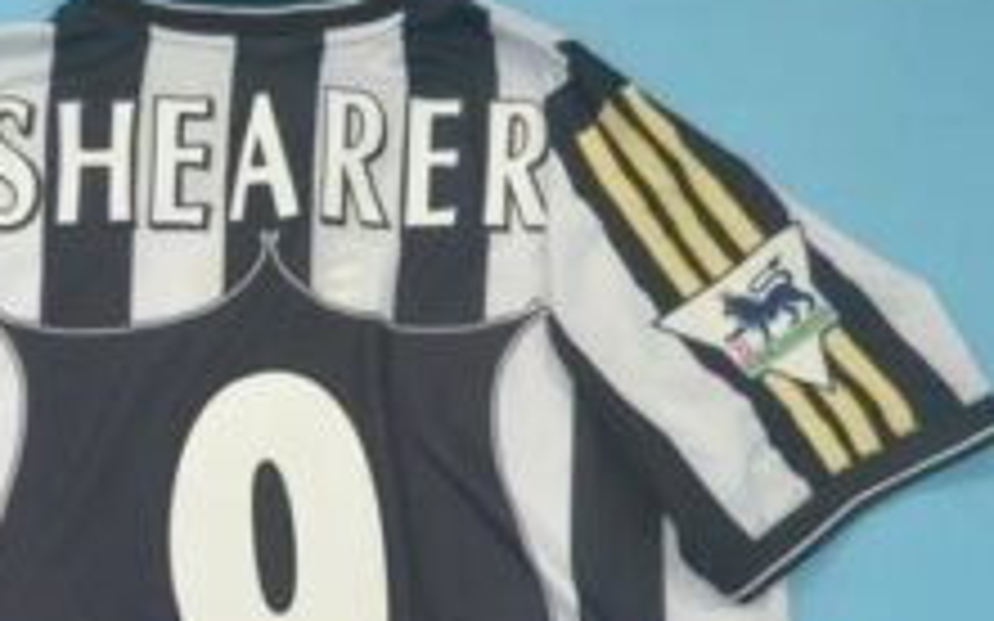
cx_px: 261
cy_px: 796
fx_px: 2248
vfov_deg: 15.0
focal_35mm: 83
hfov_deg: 24.7
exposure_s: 1/160
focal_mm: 20
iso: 200
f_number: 3.8
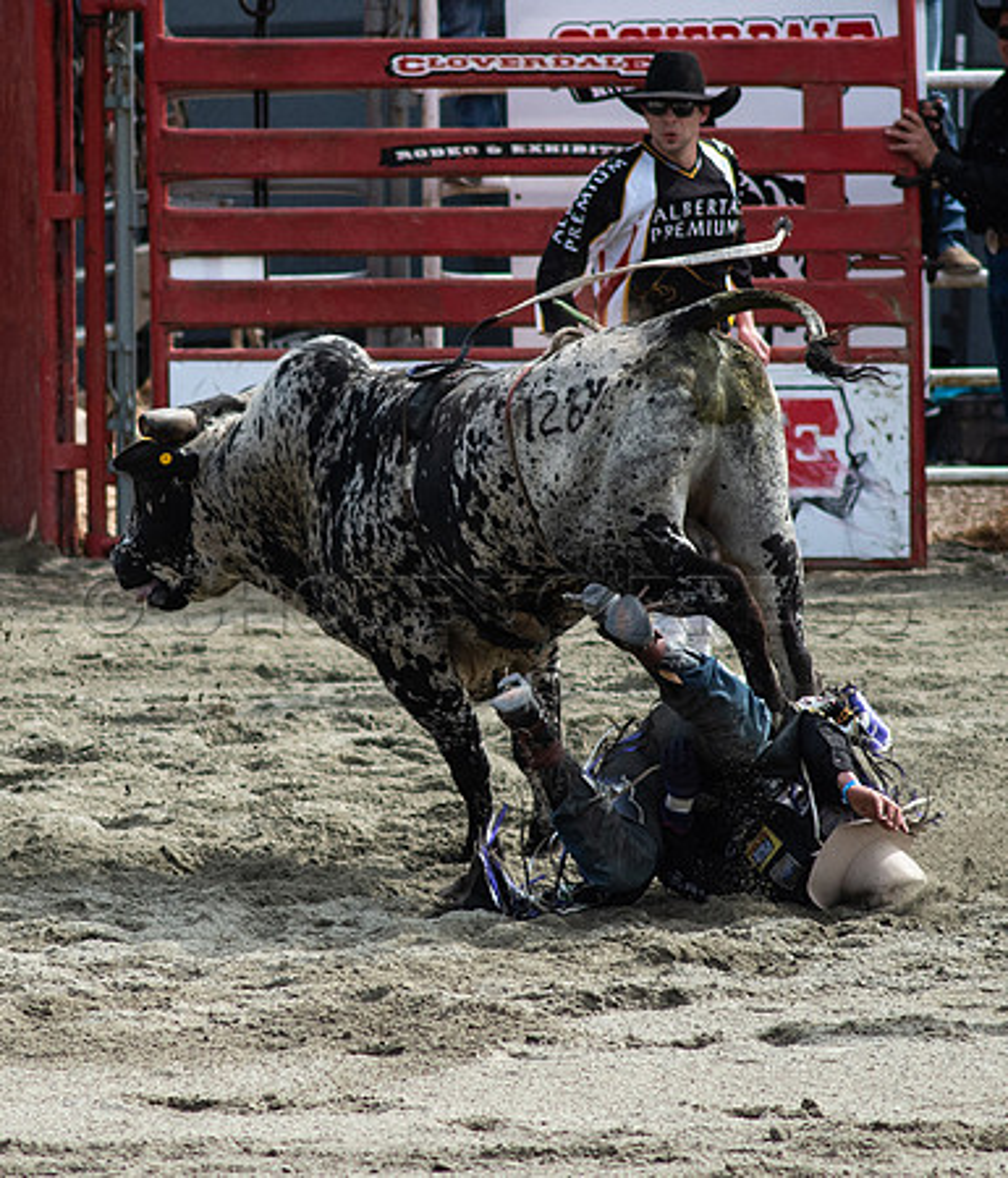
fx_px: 24642
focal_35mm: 688
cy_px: 624
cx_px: 351
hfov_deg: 2.3
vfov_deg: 2.7
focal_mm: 300
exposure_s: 1/8000
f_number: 4
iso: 1250
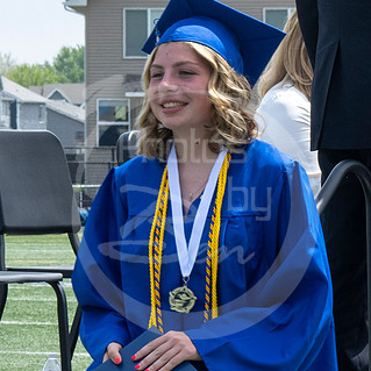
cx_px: -8
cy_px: 166
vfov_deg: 4.5
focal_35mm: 390
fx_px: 4729
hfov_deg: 4.5
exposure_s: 1/250
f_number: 13
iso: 200
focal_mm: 77
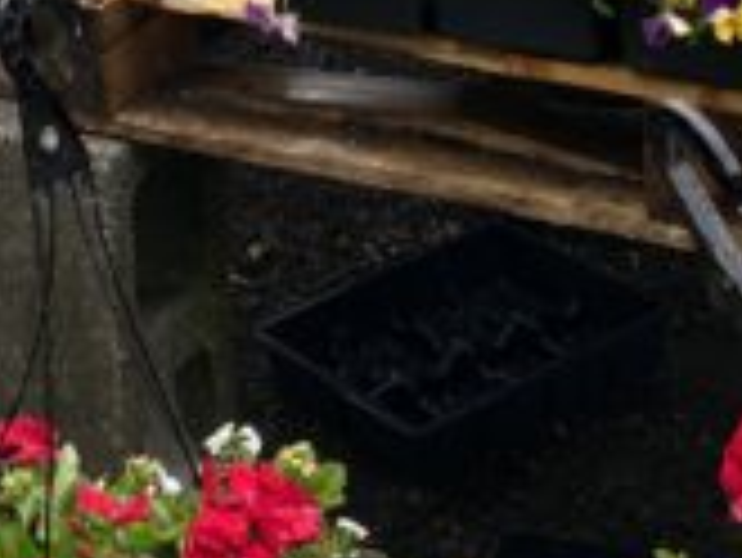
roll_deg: +3.5
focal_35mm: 121
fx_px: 2596
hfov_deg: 15.9
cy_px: -630
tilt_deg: -9.3
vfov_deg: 10.9
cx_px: -40
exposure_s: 1/190
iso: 40
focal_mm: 5.7
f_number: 1.5
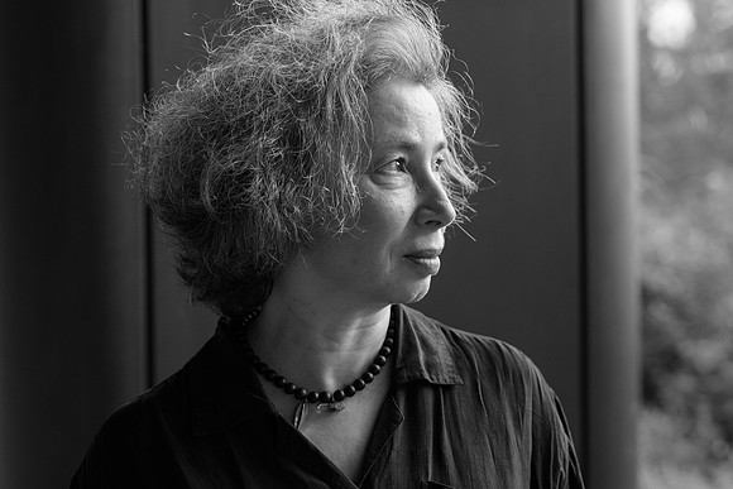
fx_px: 1527
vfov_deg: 18.2
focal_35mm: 75
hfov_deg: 27.0
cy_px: 244
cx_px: 366
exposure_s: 1/320
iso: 500
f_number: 2.8
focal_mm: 50
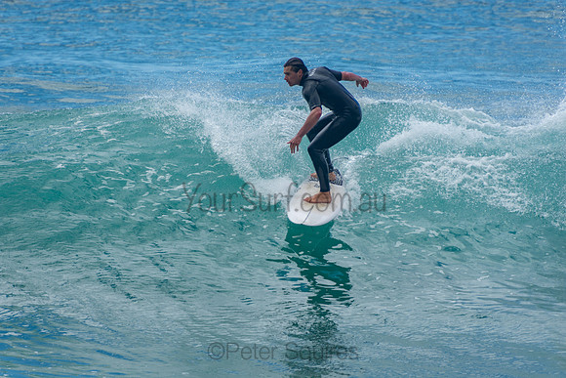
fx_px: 9435
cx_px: 283
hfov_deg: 3.4
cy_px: 189
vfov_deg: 2.3
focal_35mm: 600
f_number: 5.6
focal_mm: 400
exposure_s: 1/1250
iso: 250
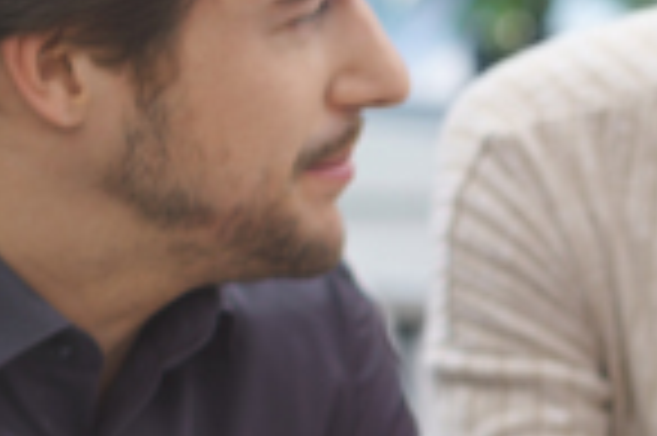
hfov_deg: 6.6
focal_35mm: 296
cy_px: 742
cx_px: 1548
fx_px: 5396
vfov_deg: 4.6
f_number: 2.8
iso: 100
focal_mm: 55
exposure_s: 1/160
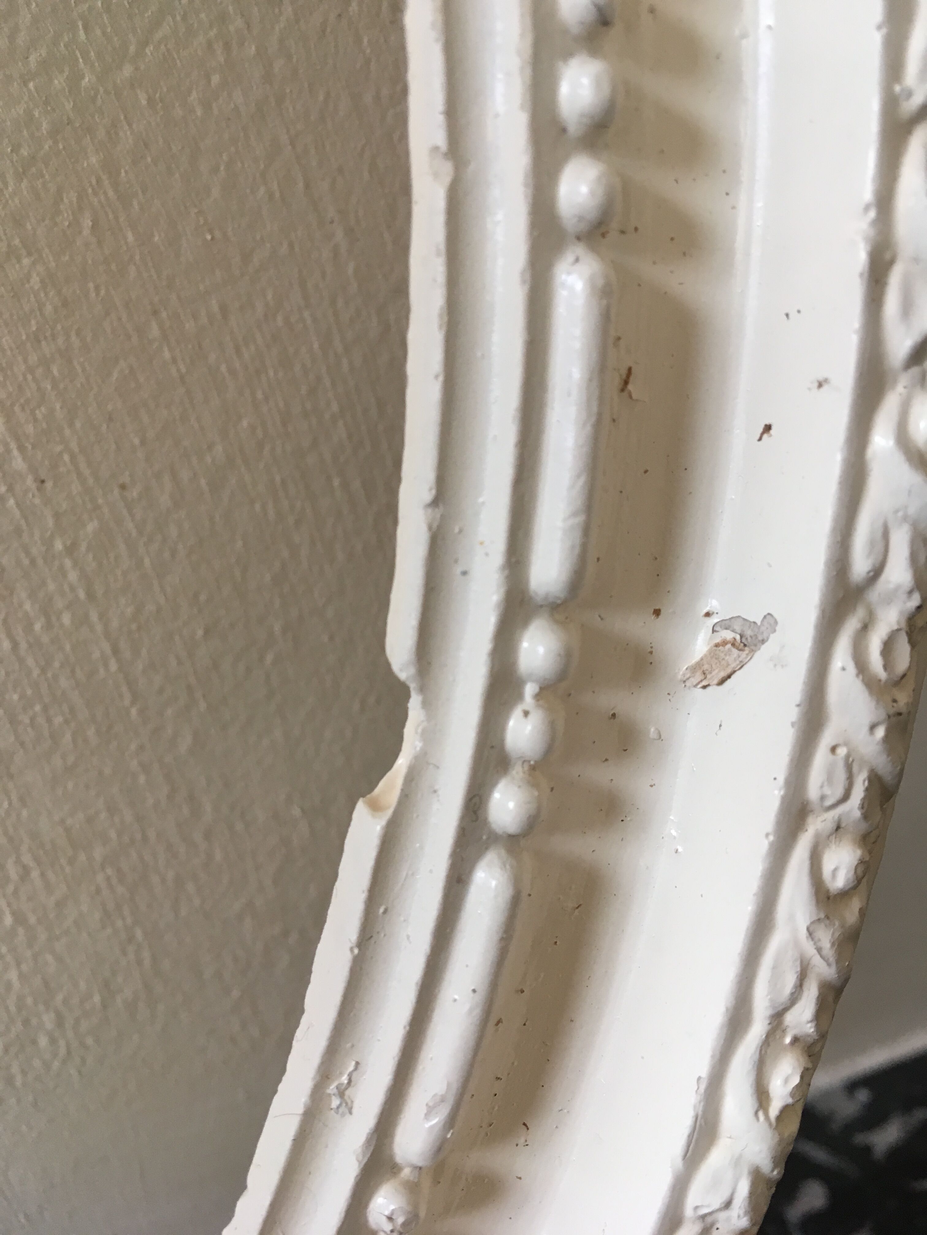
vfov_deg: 61.7
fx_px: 1035
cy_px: 618
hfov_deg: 48.2
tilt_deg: -28.0
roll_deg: -5.5
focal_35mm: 29
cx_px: 464
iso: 50
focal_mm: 4.15
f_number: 2.2
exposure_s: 1/33
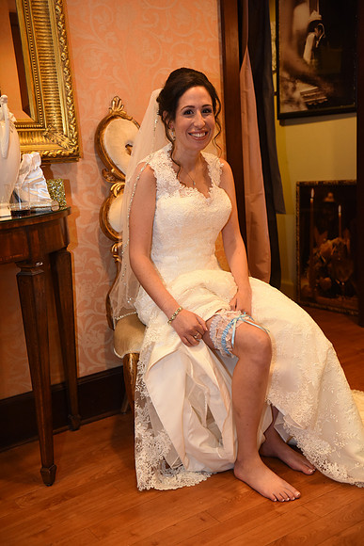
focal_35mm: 40
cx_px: 182
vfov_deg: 48.4
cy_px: 273
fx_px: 606
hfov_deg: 33.4
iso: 2000
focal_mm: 40
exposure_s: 1/60
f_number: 5
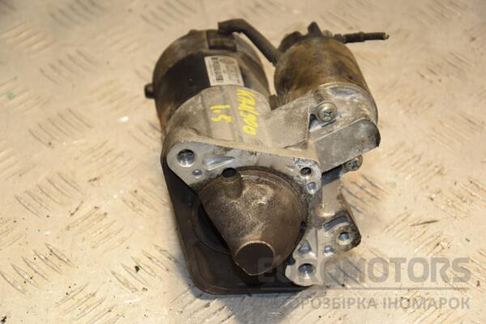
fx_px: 1519
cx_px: 243
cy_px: 162
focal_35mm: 112
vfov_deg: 12.2
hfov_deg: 18.2
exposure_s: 1/200
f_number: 5.6
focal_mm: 75
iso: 800
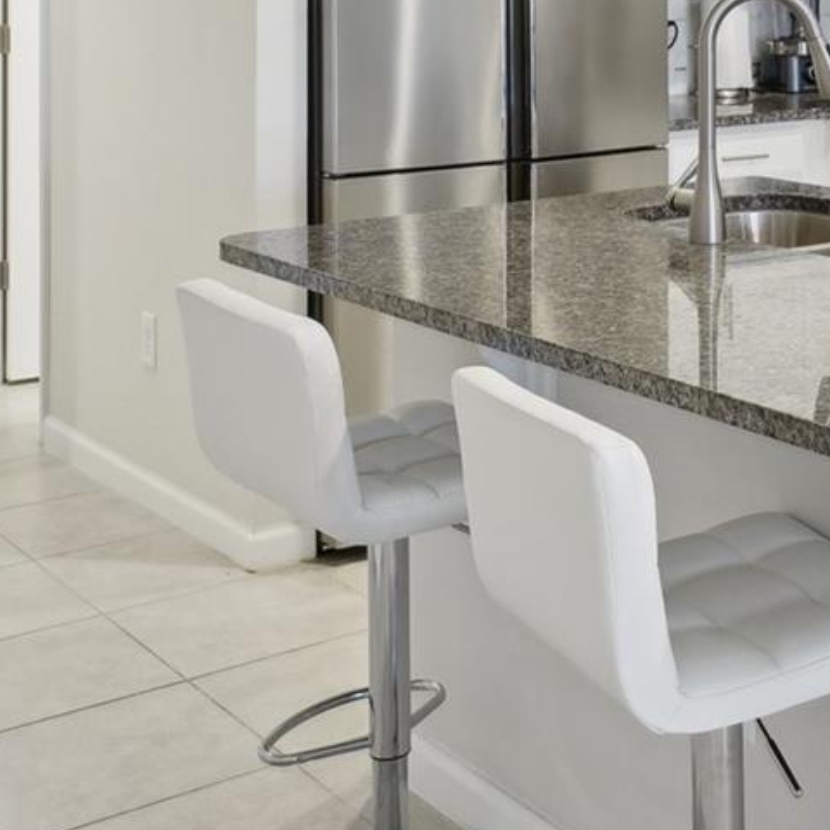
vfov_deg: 24.1
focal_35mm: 68
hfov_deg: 24.1
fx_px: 1845
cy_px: -26
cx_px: 852
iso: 400
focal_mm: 24
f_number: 8
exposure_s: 1/13
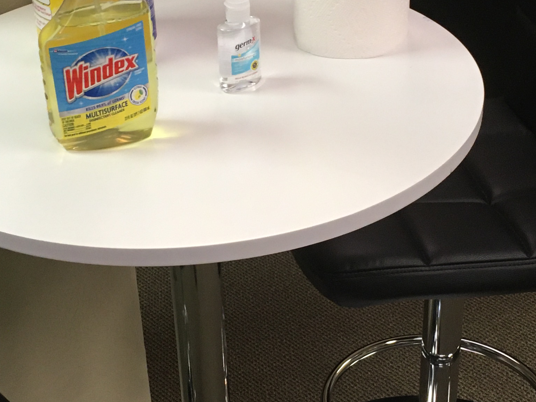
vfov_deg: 19.4
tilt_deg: -33.3
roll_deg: +3.1
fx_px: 1177
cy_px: 178
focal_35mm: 76
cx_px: 218
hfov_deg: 25.6
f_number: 2.2
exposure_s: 1/30
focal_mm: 4.15
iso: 100
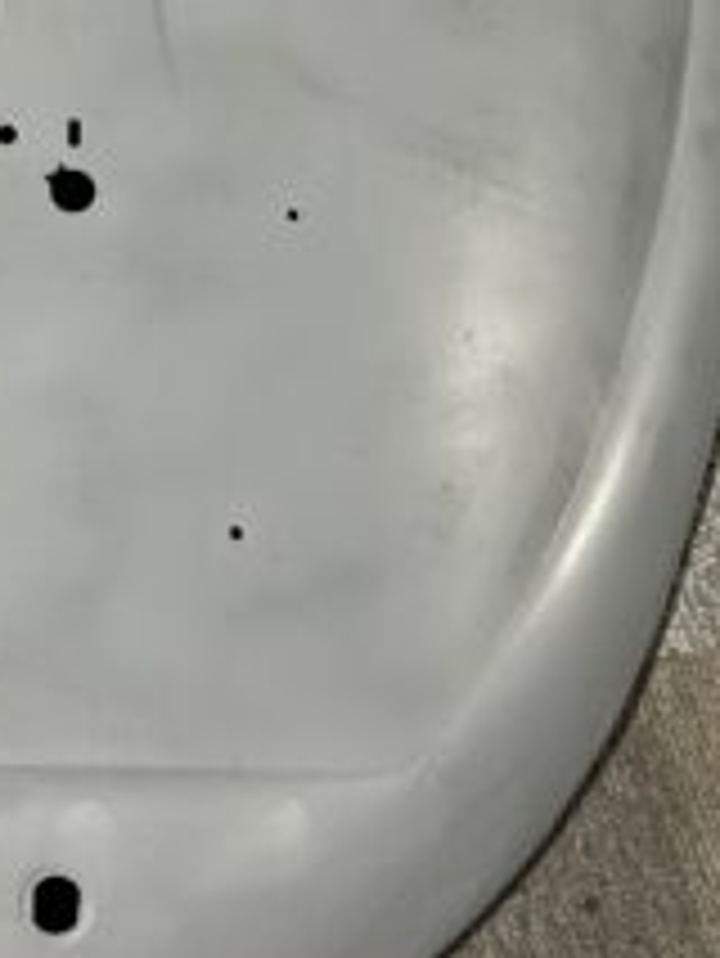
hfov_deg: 27.5
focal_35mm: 52
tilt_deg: -61.2
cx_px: 153
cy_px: 313
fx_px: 1441
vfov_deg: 36.4
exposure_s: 1/50
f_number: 1.5
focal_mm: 5.7
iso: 160
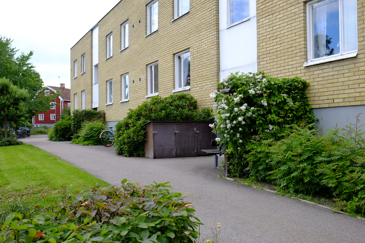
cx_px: 182
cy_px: 122
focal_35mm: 38
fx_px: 385
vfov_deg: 35.1
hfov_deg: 50.7
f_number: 6.4
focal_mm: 25.4
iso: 200
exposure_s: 1/150
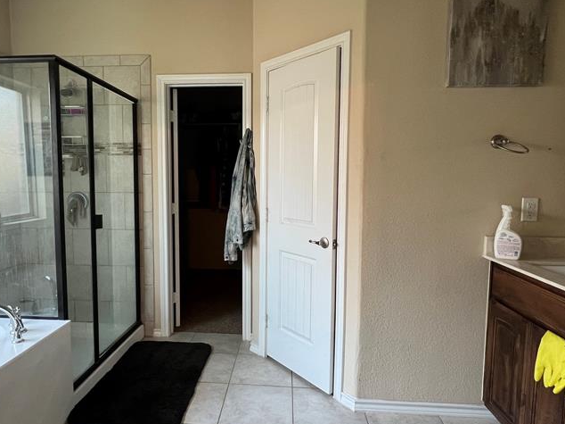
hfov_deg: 78.8
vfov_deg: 63.4
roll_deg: -0.3
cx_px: 258
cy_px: 209
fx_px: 343
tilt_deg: -4.4
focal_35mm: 21
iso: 320
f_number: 1.8
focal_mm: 1.57
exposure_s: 1/60
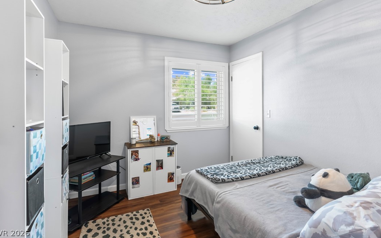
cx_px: 189
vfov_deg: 64.8
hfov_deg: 91.1
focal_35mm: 18
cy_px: 107
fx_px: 187
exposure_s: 2.5
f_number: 8
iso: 400
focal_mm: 17
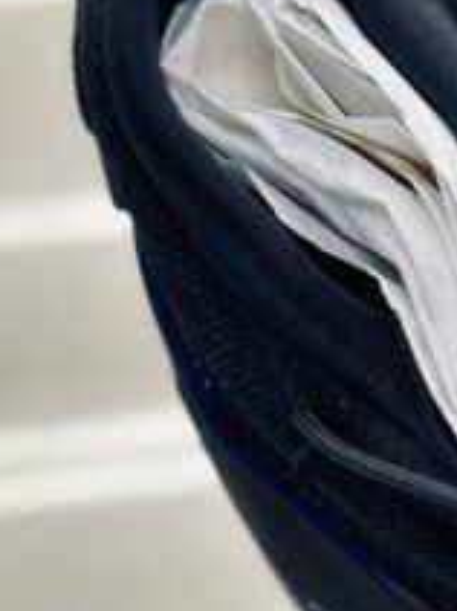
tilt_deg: -52.6
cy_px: 861
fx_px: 3736
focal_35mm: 212
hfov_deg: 6.8
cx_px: 871
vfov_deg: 9.1
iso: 80
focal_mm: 6.86
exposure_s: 1/100
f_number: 1.78
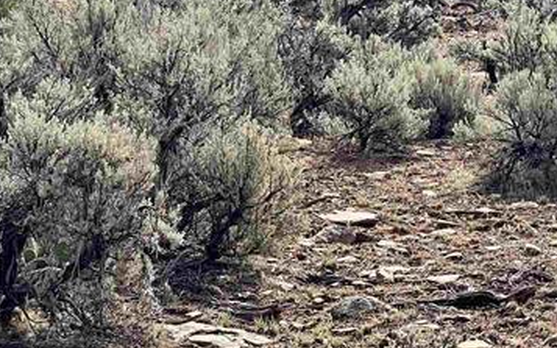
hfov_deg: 12.8
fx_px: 2398
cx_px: 741
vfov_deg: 8.2
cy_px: -41
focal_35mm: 158
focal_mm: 6
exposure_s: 1/1170
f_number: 2
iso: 25
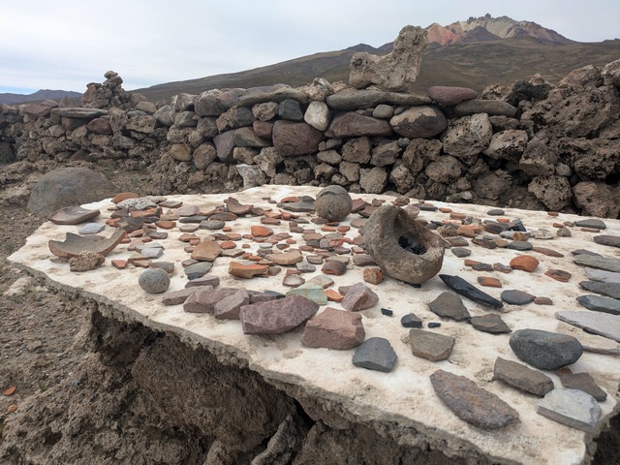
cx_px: 310
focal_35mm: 25
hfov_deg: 69.4
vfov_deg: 54.9
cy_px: 232
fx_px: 448
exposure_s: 1/3226
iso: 47
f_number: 1.89
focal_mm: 5.43
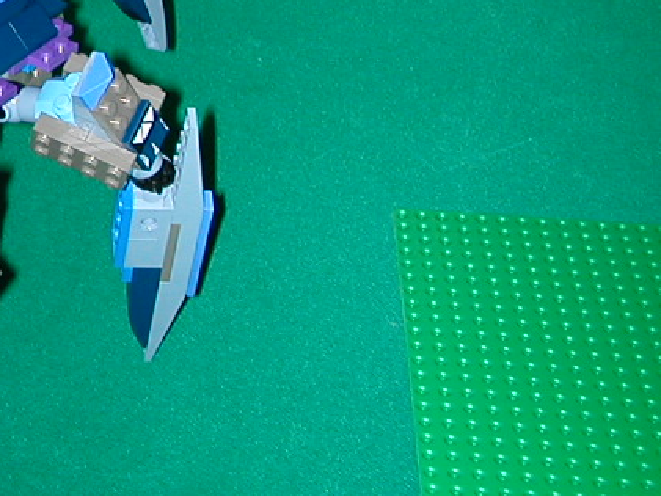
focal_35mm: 90
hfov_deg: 20.5
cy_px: 46
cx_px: -105
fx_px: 1719
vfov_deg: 16.2
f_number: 2.7
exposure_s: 1/59.9
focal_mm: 5.6
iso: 100
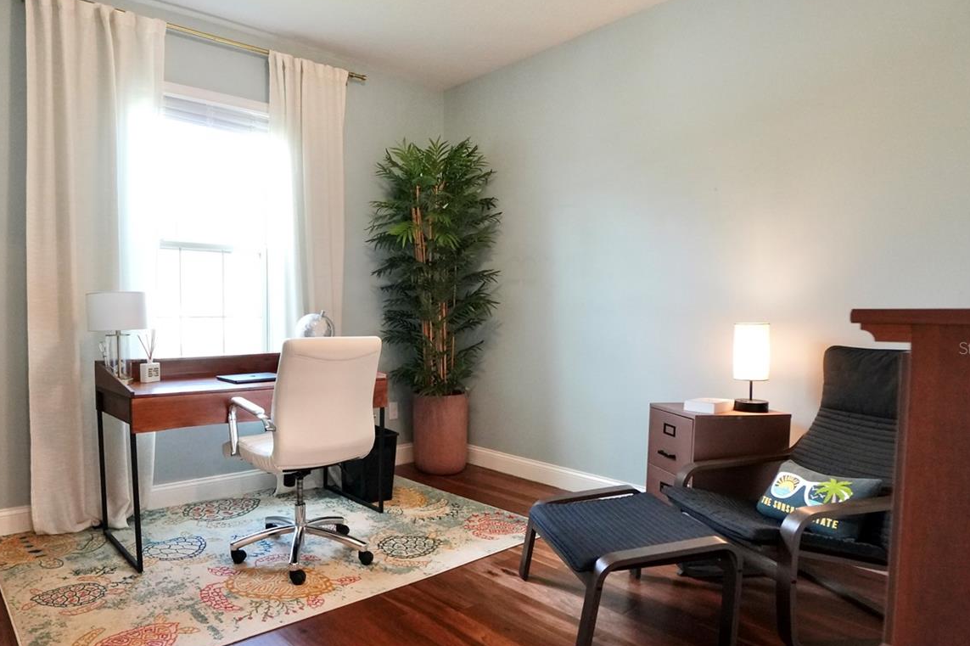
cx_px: 356
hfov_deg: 79.5
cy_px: 348
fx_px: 566
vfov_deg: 59.4
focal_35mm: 21
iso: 2500
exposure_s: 1/60
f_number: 5
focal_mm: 10
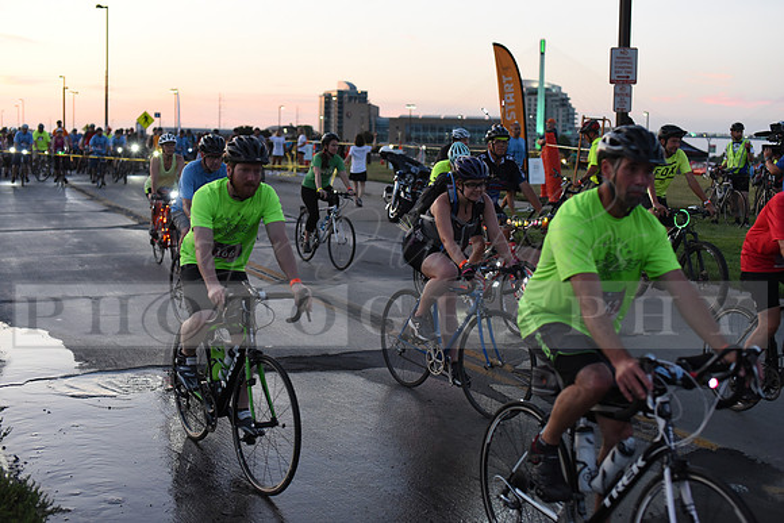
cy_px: 262
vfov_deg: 27.0
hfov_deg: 39.6
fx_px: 1089
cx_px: 392
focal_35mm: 50
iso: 2500
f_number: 2.8
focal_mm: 50
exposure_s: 1/400
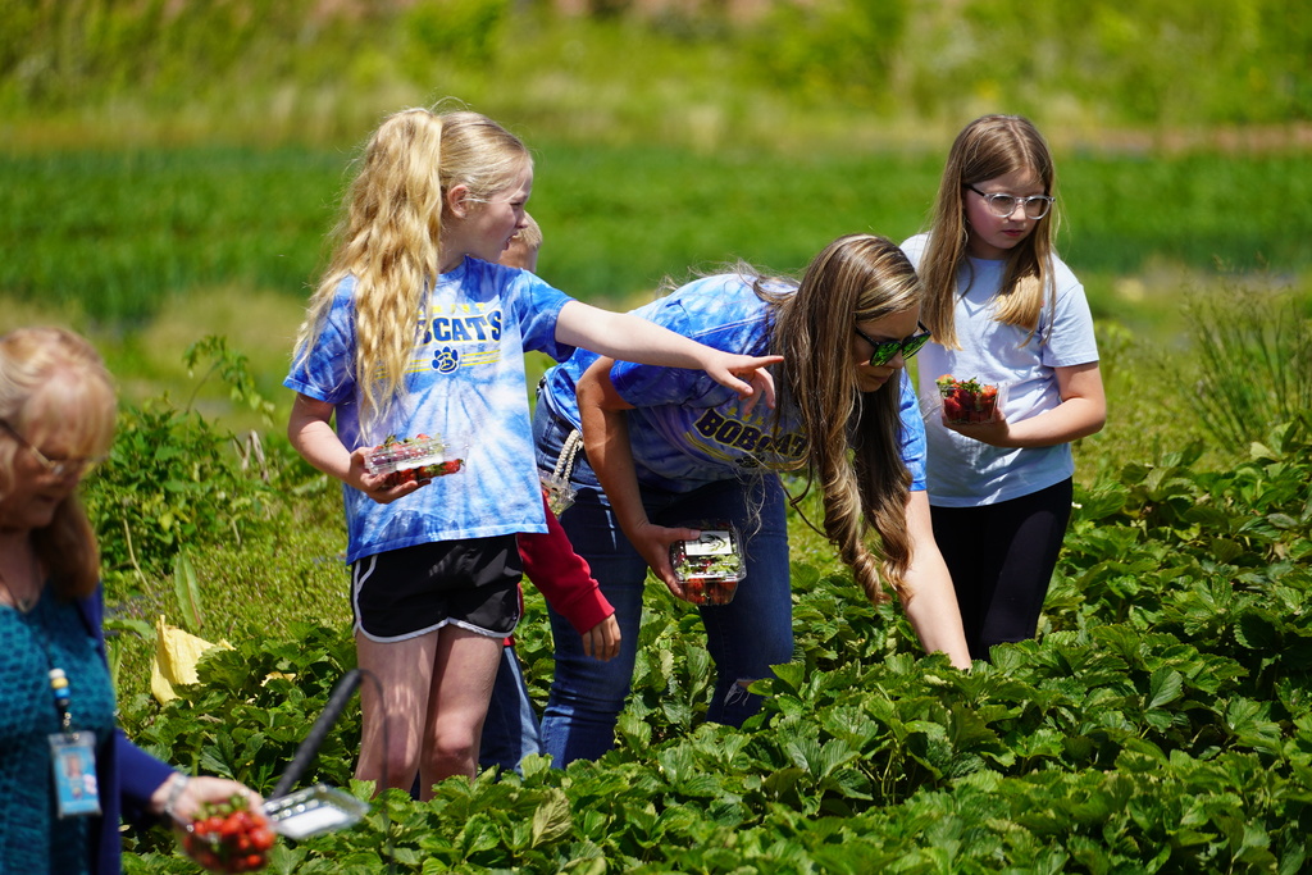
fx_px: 19135
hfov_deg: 3.9
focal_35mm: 525
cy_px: 438
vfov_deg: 2.6
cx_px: 656
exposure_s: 1/500
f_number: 6.3
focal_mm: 350
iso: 125
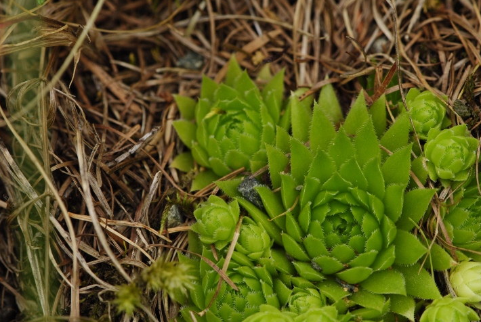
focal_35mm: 144
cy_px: 179
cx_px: 233
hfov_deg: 14.3
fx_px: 1921
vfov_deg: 9.6
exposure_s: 1/200
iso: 400
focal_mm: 85
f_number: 7.1
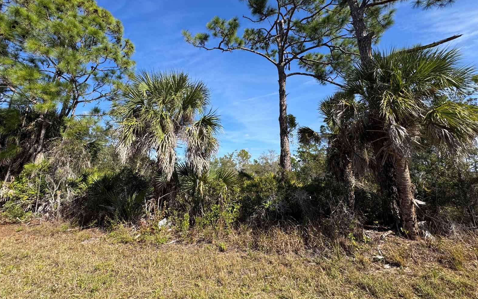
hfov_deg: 101.5
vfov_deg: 74.0
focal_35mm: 15
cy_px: 121
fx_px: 195
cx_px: 238
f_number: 2.2
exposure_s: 1/1567
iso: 50
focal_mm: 2.22
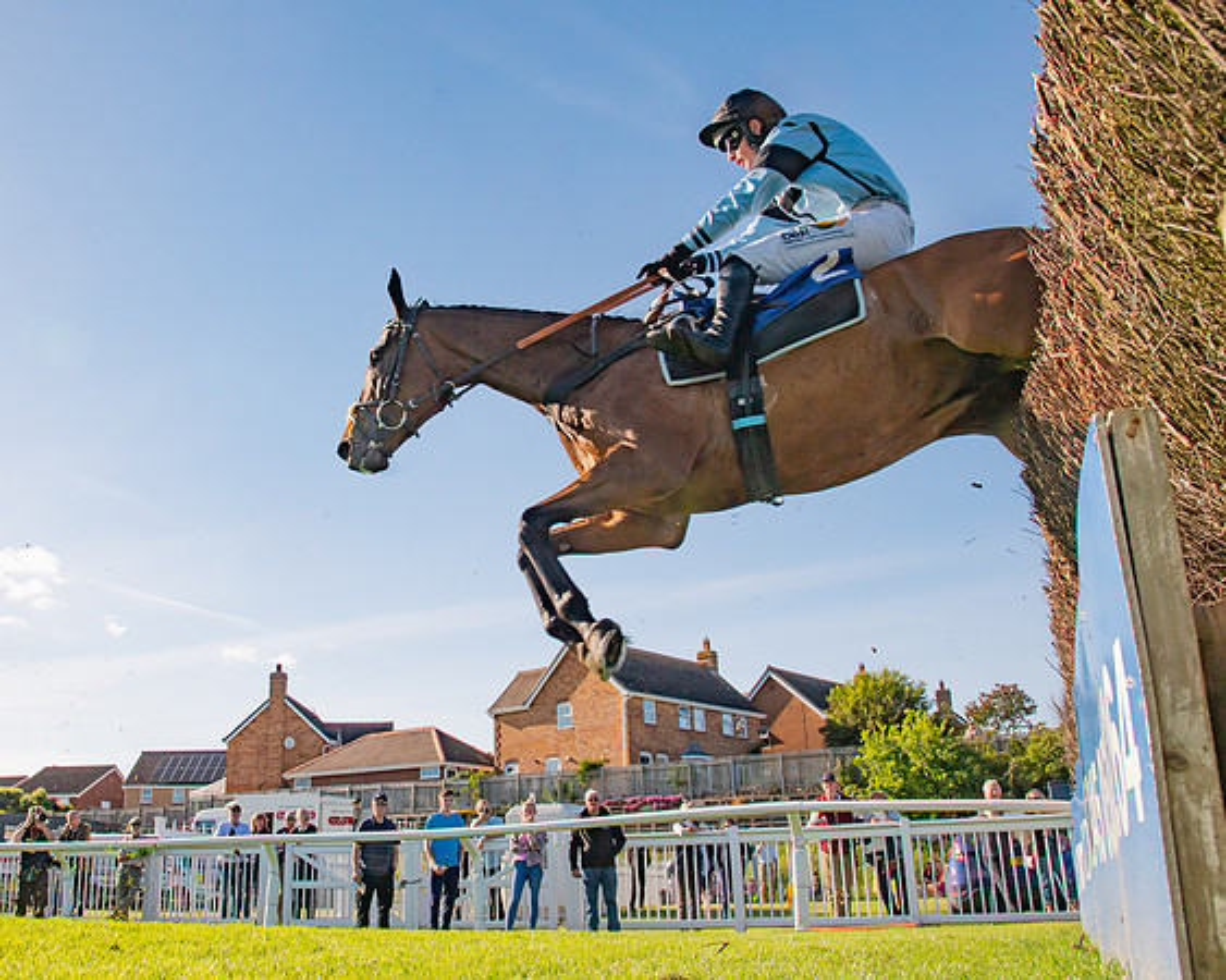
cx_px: 435
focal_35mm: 33
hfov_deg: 53.0
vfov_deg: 44.1
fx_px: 1208
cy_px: 448
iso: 500
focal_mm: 24
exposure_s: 1/2500
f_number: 8
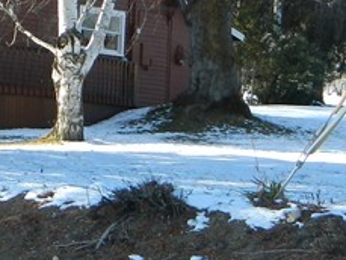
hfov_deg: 9.3
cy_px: -38
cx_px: -62
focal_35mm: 210
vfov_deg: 7.0
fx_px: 2100
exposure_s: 1/320
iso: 80
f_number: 3.6
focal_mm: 8.4
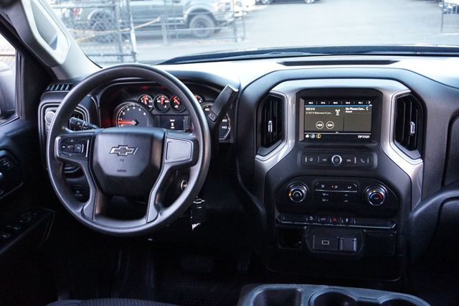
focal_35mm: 34
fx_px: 440
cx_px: 230
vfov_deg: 38.3
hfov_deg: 55.1
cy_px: 153
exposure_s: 1/160
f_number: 4
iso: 3200
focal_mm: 23
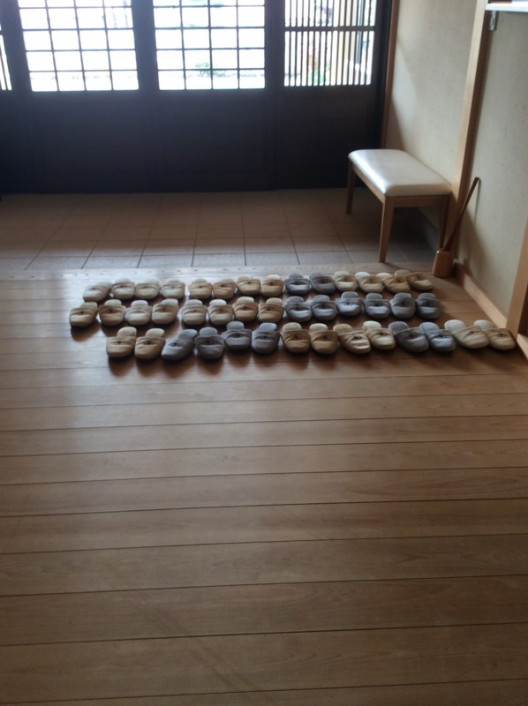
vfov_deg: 56.9
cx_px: 264
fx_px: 652
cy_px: 353
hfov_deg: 44.1
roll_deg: +1.4
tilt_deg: -28.0
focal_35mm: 32
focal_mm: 3.3
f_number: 2.4
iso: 32
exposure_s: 1/30
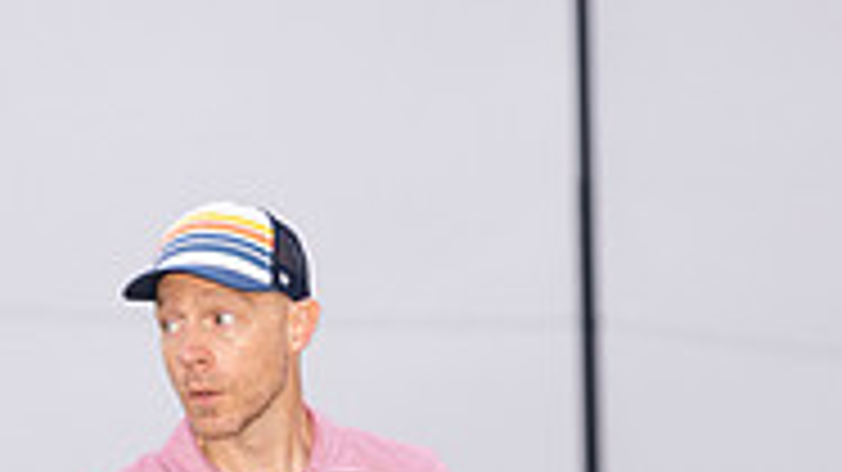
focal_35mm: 396
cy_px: 1007
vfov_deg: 3.0
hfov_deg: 5.5
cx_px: 315
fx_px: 8837
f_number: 4.5
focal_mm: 105
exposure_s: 1/125
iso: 800
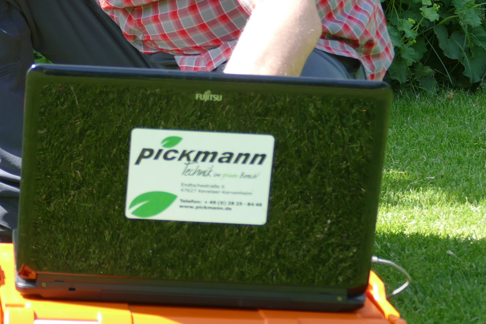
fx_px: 2254
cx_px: -86
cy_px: 1
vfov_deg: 8.2
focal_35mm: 167
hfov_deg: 12.1
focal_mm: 25.32
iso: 125
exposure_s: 1/320
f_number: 3.6
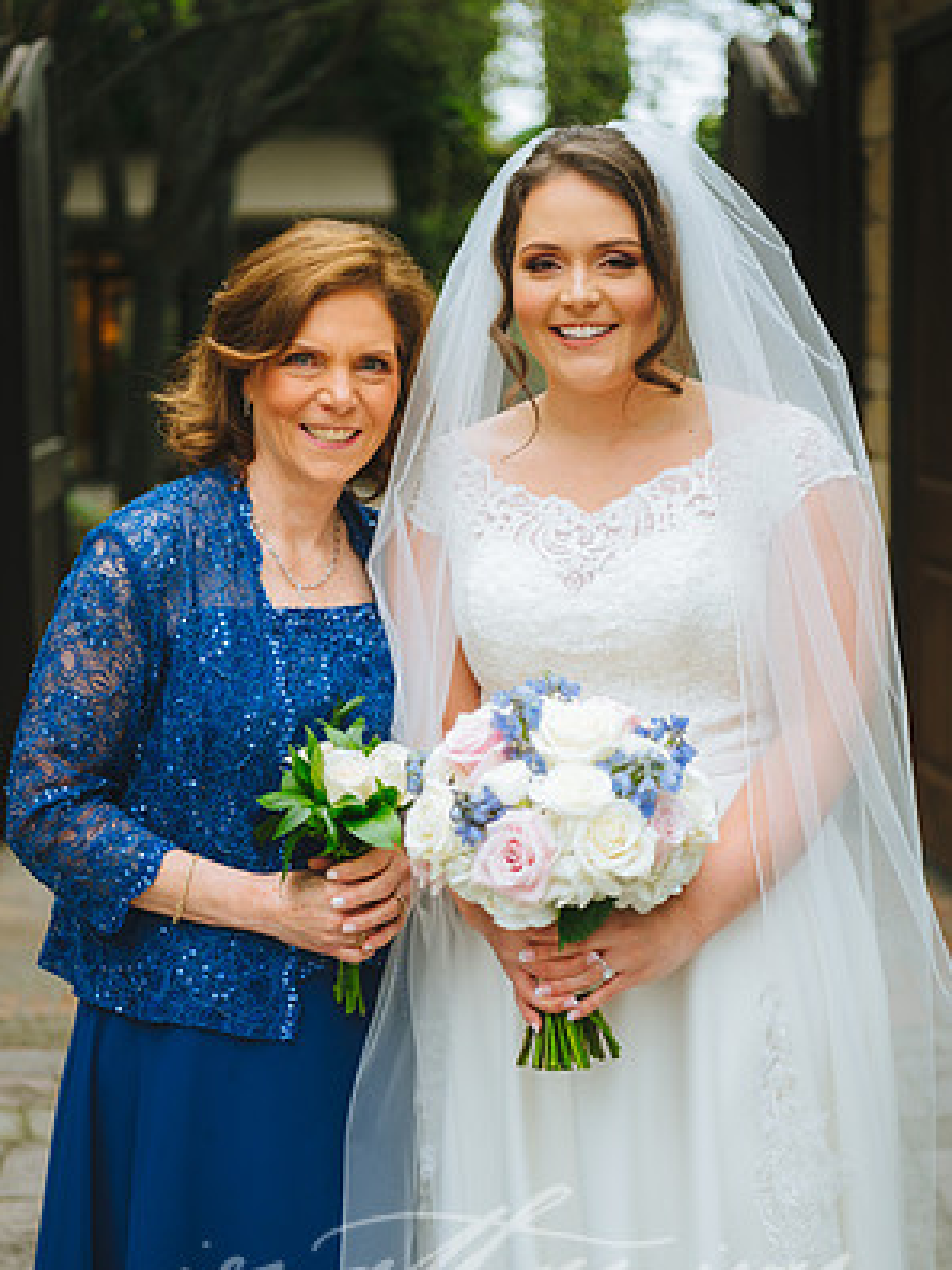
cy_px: 690
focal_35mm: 71
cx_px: 476
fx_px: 2603
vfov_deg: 27.4
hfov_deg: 20.7
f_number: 2.8
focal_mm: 65
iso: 125
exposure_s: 1/200
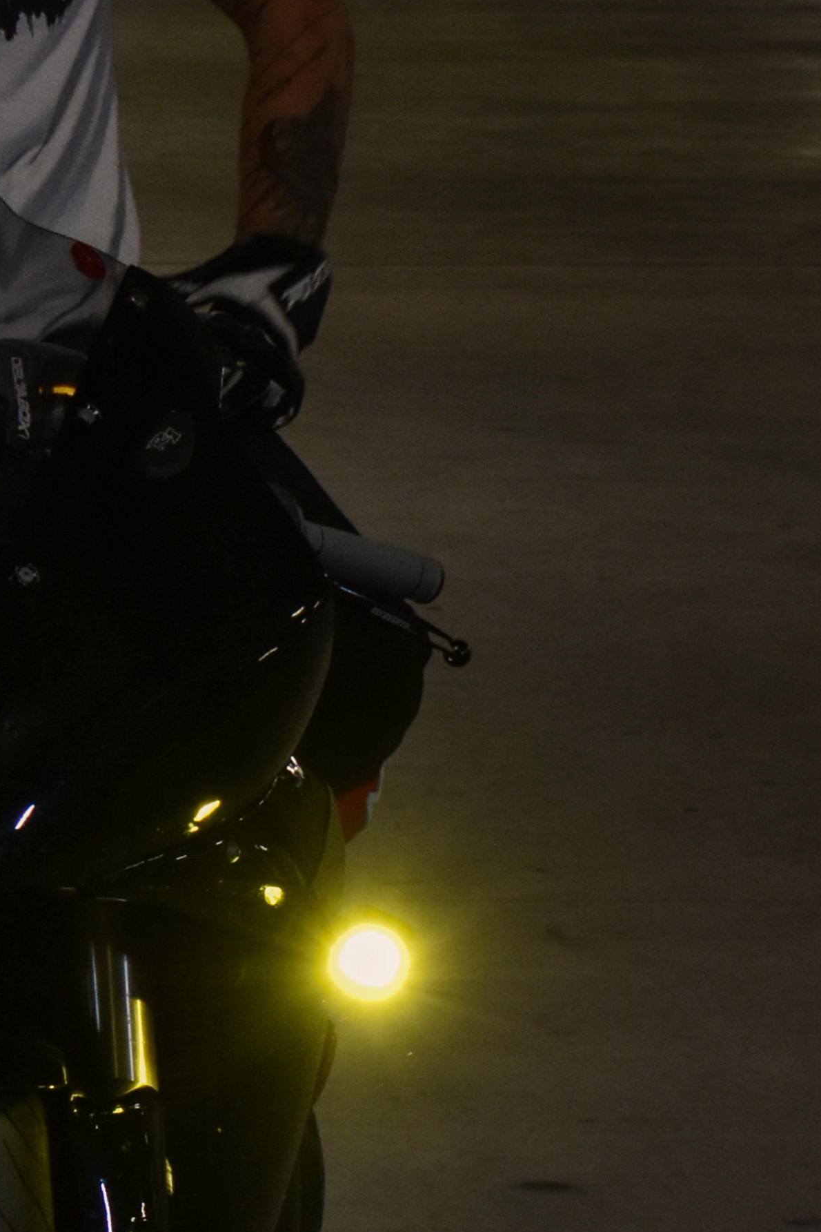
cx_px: -196
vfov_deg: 8.5
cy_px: 364
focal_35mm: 242
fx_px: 8278
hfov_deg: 5.6
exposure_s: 1/60
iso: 640
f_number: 5.3
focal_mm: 48
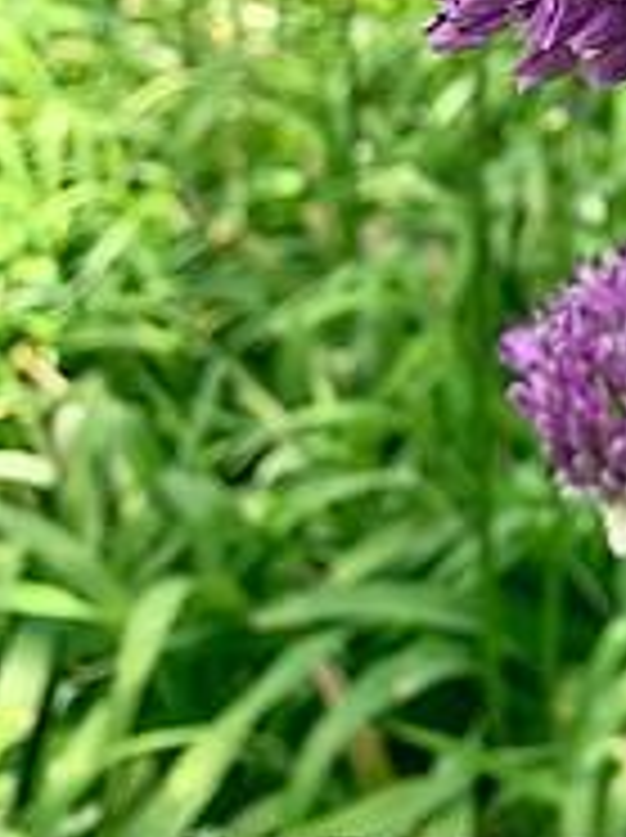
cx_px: 754
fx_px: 1523
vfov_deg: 28.1
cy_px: -81
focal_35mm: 63
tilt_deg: -10.8
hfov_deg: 21.5
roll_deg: +0.2
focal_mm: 4.25
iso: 25
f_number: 1.8
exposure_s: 1/502
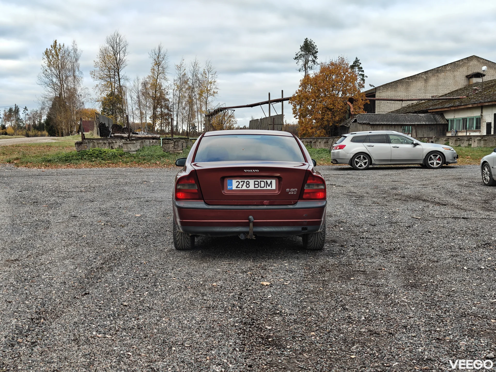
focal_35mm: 50
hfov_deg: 38.2
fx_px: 716
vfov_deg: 29.1
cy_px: 186
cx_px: 248
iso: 109
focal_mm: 6.57
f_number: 1.68
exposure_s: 1/558
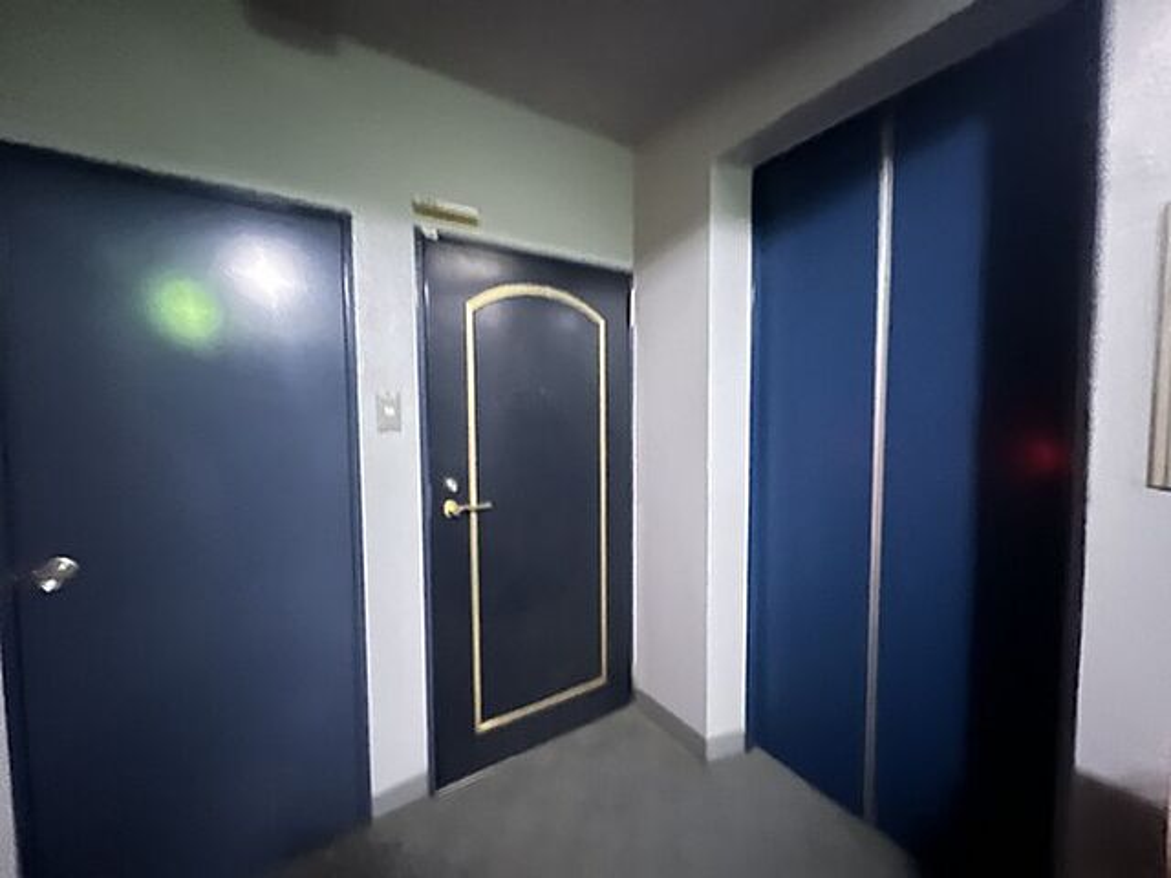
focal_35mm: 13
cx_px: 586
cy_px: 439
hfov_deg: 106.2
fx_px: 440
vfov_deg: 89.9
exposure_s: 1/8
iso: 2500
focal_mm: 1.57
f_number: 1.8
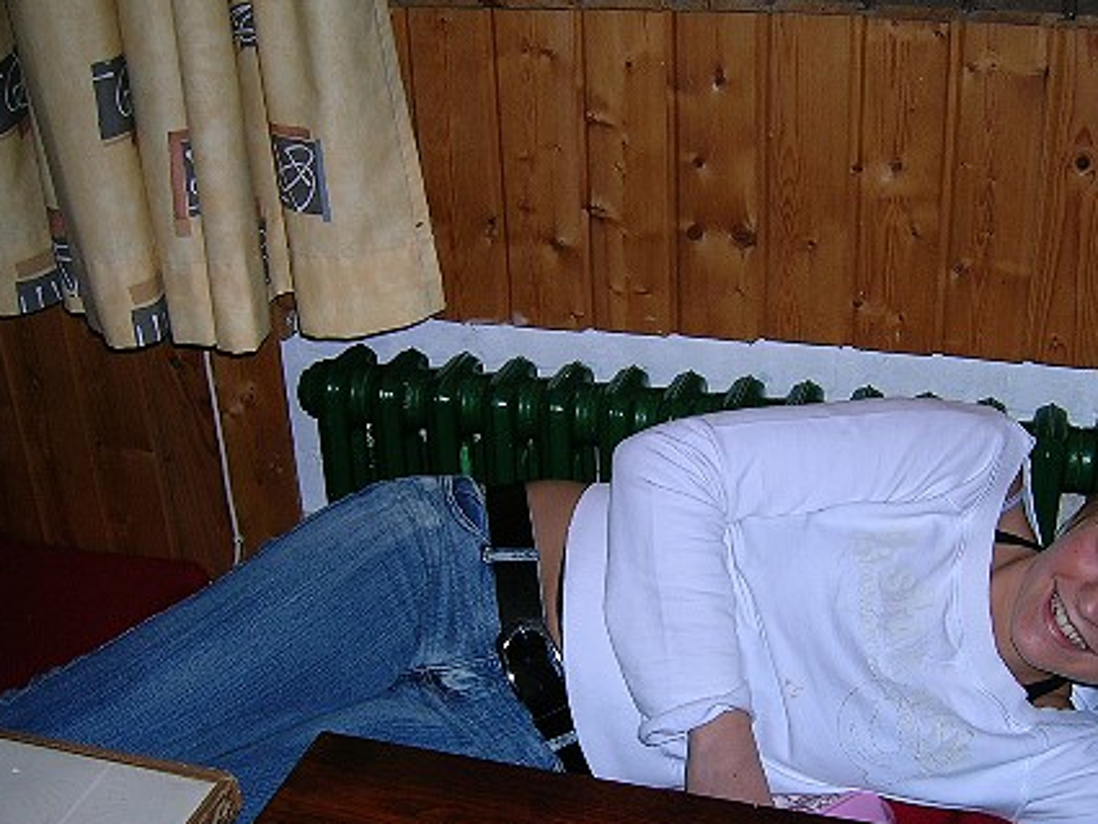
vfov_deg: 30.1
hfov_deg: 39.4
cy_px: 535
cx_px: 695
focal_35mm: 48
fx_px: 1523
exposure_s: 1/60.1
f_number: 2.9
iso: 50
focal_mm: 5.7
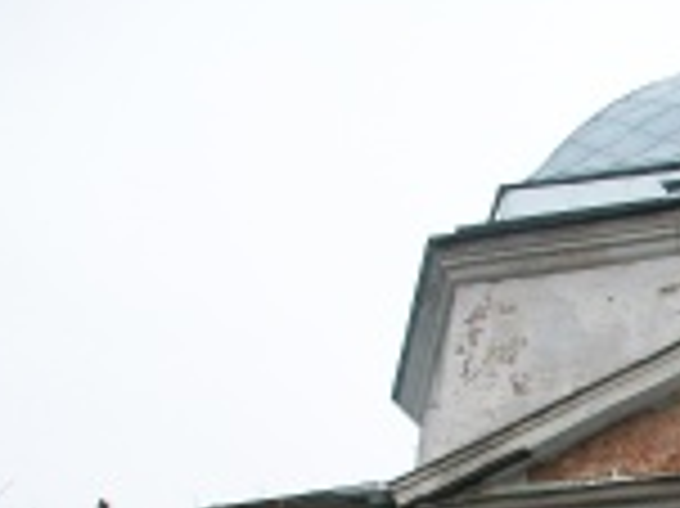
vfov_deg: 18.2
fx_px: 1551
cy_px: 488
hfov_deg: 23.1
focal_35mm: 79
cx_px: 766
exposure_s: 1/160
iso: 80
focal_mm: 5.7
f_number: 2.8
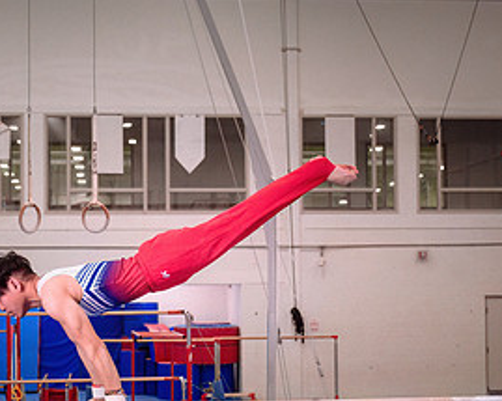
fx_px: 1144
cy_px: 260
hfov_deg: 24.7
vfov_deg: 19.8
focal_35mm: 77
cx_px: 213
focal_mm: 33.5
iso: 1600
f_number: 2.8
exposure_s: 1/800
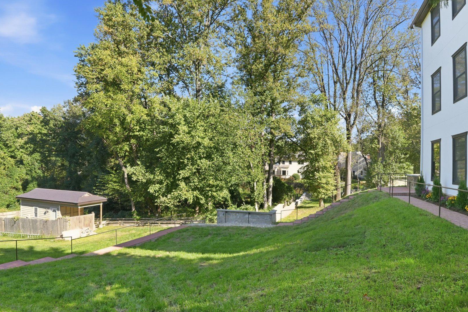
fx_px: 247
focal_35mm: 19
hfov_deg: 86.8
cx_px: 249
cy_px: 171
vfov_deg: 64.4
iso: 250
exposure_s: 1/60
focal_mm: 10
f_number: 9
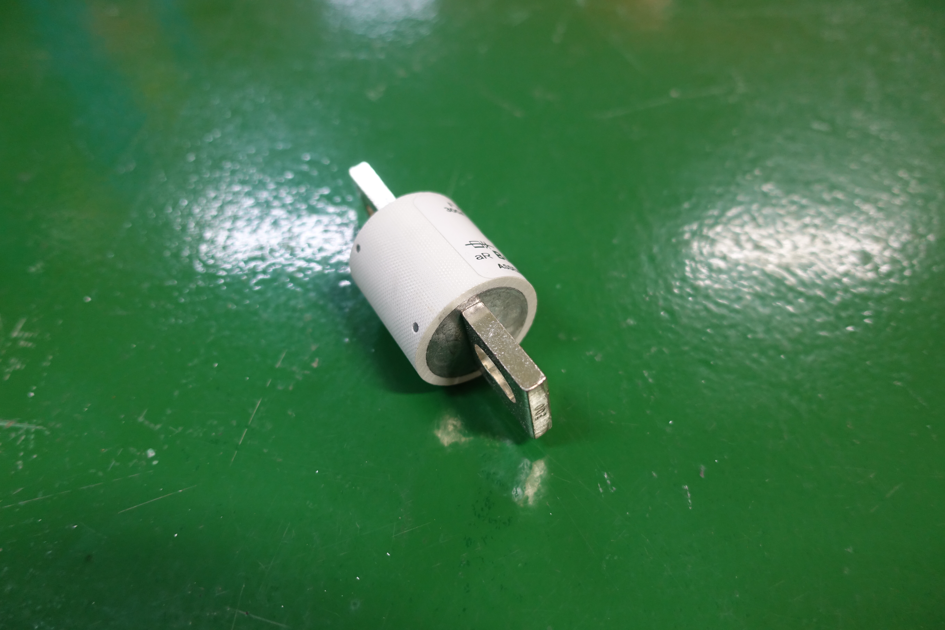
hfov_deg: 73.7
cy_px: 315
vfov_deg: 53.1
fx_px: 630
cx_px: 472
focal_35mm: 24
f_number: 1.8
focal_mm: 8.8
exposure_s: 1/30
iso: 400
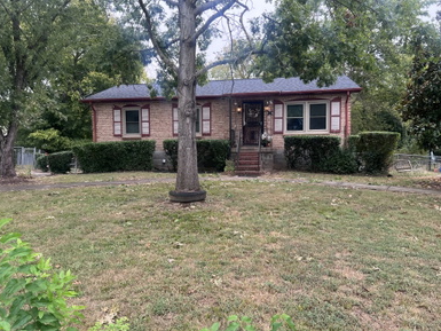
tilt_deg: -2.5
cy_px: 163
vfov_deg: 51.4
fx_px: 344
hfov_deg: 65.3
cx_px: 214
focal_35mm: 27
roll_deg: +0.8
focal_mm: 5.7
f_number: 1.5
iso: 50
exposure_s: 1/389
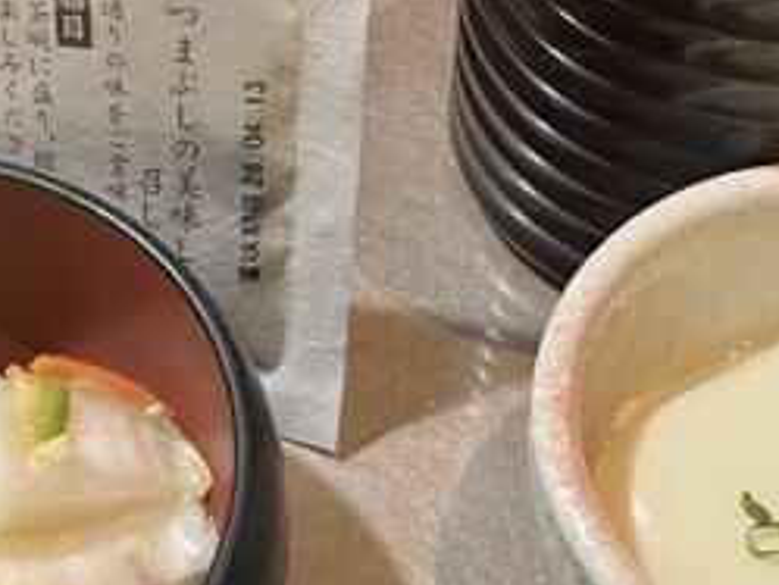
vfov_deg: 20.2
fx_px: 1621
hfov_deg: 27.0
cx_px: 335
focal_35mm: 72
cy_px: 491
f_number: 1.8
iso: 320
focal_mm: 3.99
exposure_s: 1/49
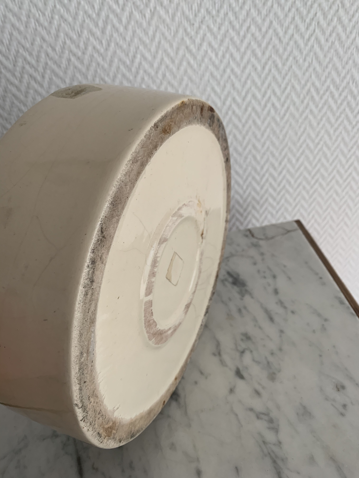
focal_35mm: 26
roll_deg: +8.5
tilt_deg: -37.9
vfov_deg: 67.3
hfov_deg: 53.1
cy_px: 239
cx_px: 180
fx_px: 360
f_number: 1.8
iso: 100
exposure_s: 1/64
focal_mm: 4.25
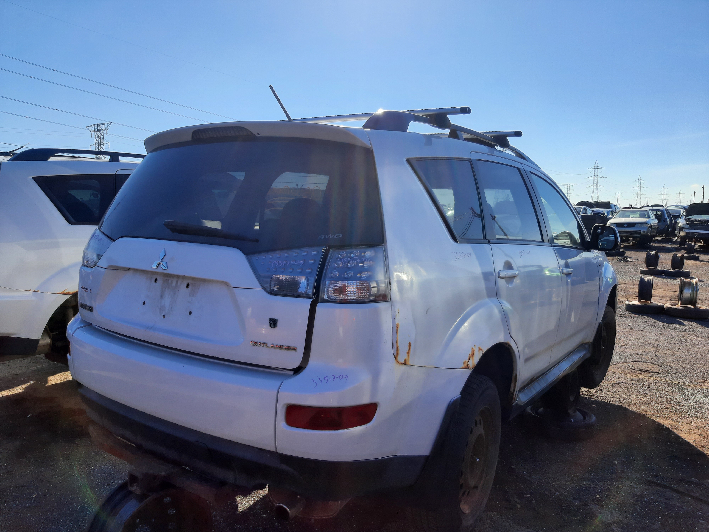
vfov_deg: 53.1
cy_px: 266
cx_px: 354
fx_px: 533
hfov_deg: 67.3
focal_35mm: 26
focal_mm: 3.92
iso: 40
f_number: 1.7
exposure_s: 1/1724
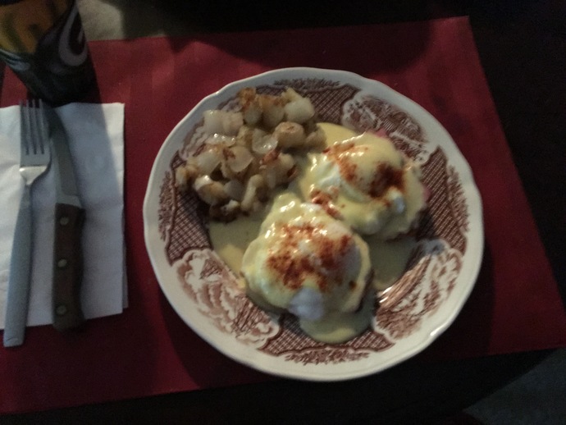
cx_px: 283
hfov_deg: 61.6
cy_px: 212
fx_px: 474
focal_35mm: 29
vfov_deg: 48.3
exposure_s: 1/15
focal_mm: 4.15
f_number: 2.2
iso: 640
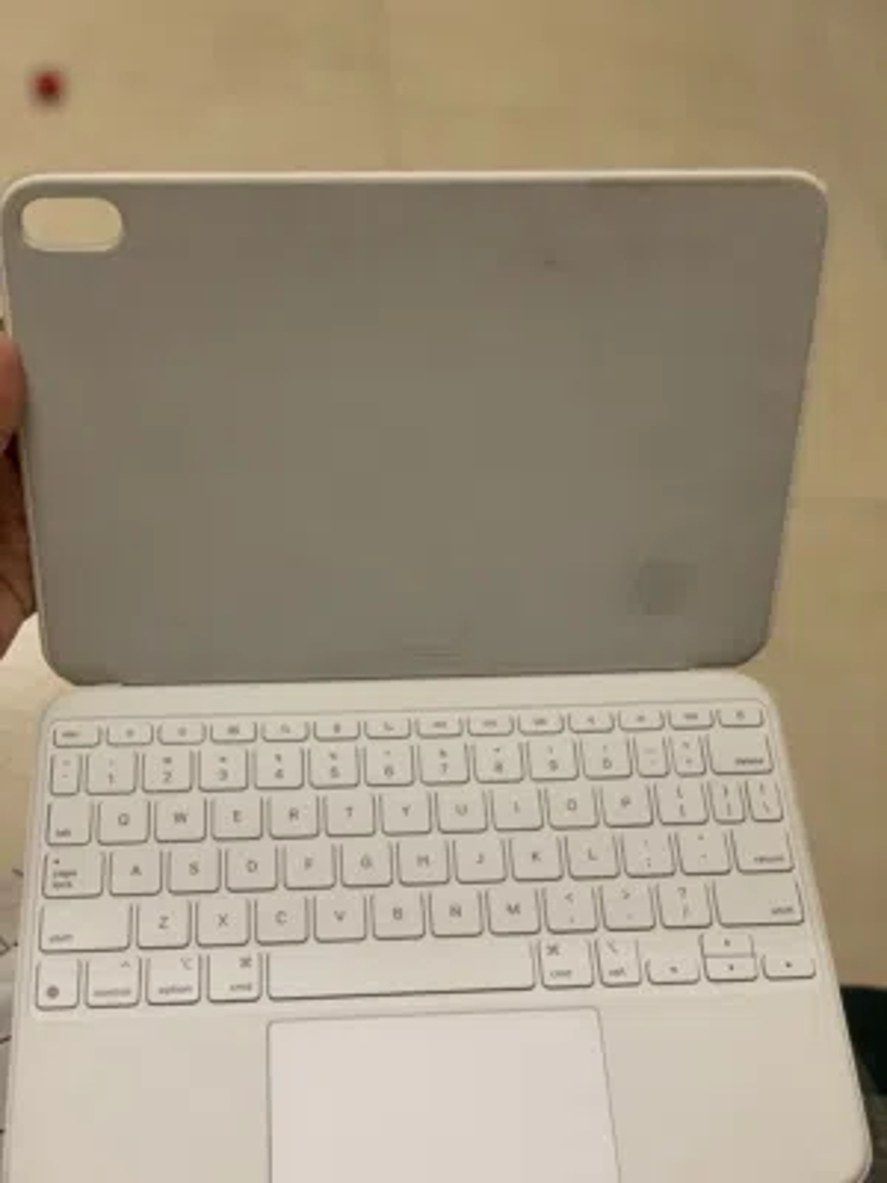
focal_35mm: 52
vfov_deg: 36.8
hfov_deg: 28.0
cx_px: 444
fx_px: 1777
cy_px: 592
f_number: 2.4
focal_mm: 6
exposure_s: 1/60
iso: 125
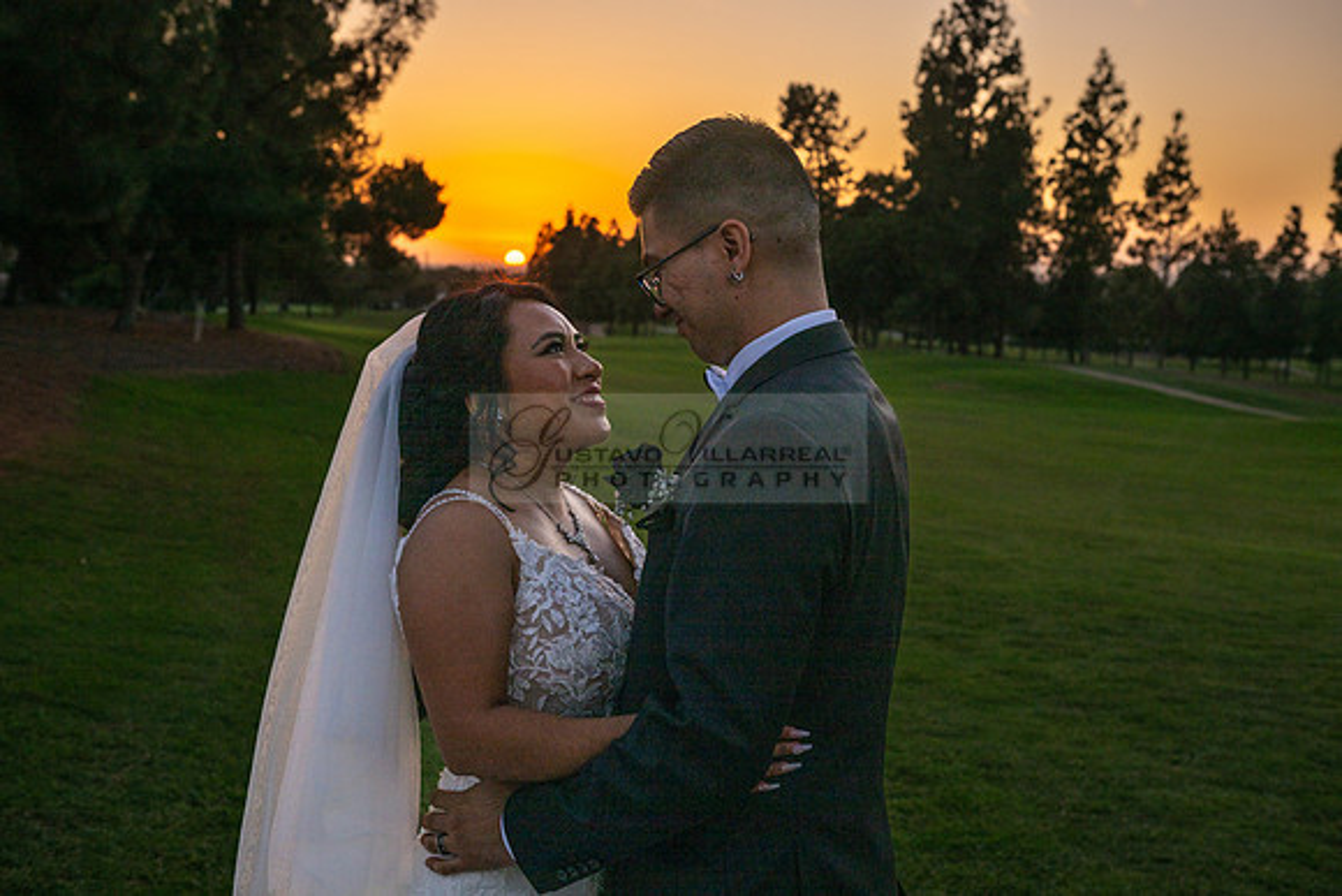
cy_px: 448
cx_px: 671
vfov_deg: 29.9
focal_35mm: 45
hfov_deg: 43.6
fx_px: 1678
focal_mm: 45
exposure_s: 1/640
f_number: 5.6
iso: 200
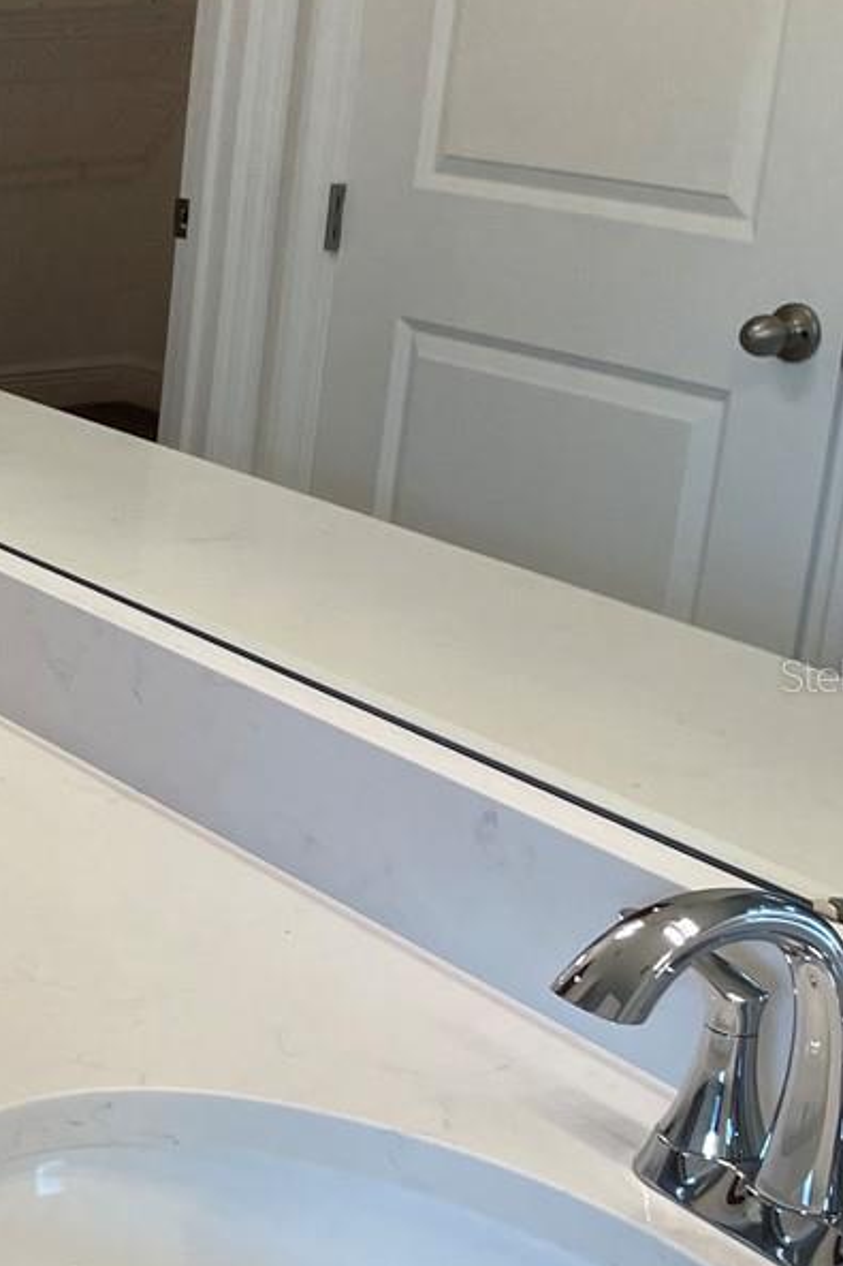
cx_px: -726
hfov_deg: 15.7
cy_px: 675
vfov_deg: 27.7
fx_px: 2565
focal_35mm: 73
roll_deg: +1.3
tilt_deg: -17.7
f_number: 1.6
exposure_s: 1/120
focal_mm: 4.2
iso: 64
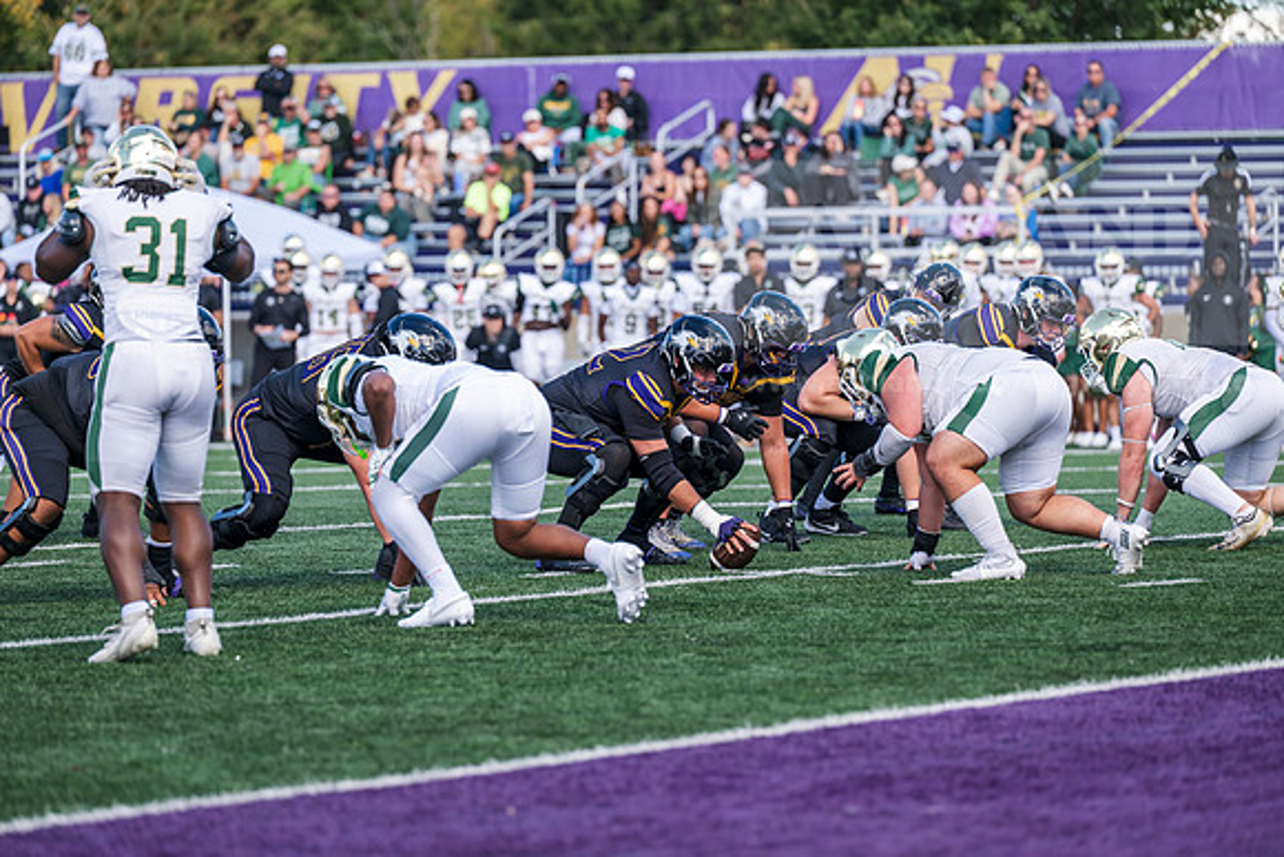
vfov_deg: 6.9
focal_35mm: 200
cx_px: 642
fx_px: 7135
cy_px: 428
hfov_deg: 10.3
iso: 320
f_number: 3.5
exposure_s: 1/1250
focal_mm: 200
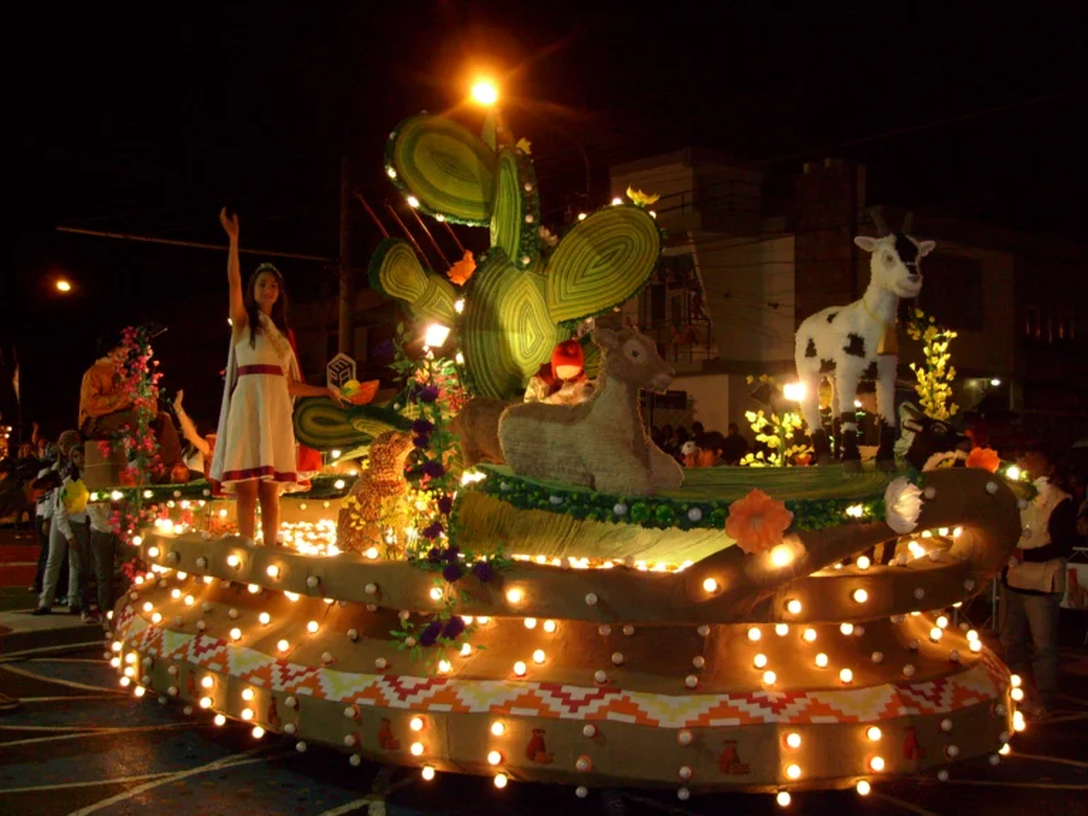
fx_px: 1352
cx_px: 544
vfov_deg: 33.6
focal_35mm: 43
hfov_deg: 43.9
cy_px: 408
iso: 100
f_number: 3
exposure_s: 1/45
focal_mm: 7.2
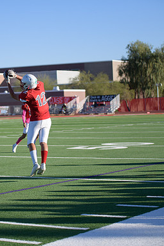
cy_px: 122
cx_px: 21
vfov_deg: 19.3
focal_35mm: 106
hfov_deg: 12.8
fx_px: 725
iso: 320
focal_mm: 70
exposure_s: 1/5000
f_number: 2.8
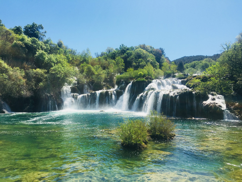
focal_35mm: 29
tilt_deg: +2.0
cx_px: 121
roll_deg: +0.3
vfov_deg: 48.2
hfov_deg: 61.7
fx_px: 203
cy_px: 91
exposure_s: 1/2079
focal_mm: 4.15
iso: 25
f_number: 2.2
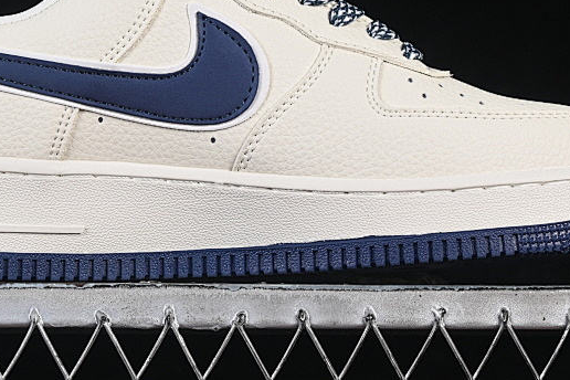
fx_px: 2486
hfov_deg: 13.1
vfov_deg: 8.7
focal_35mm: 157
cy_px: 39
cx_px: 236
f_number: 8
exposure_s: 1/80
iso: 160
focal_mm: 50
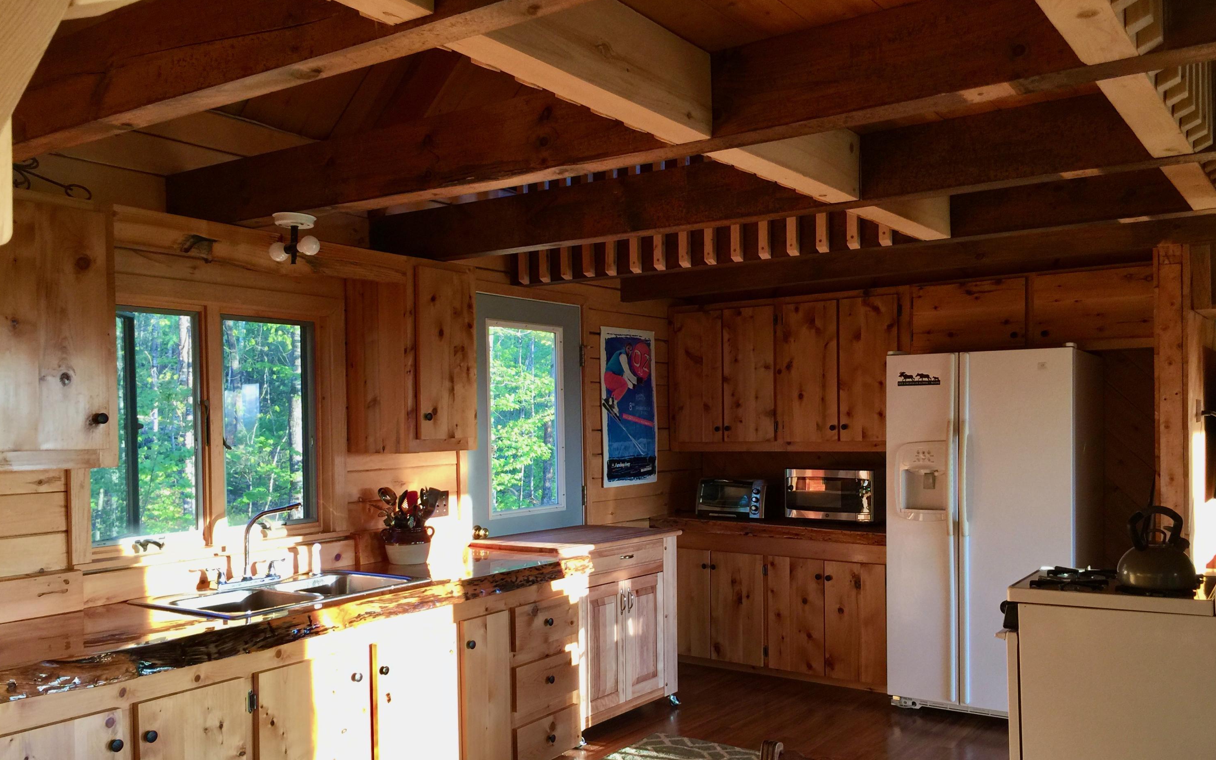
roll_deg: +0.6
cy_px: 449
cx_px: 611
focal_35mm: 31
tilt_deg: -0.3
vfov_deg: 40.4
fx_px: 1027
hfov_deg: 61.2
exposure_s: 1/30
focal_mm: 4.15
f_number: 2.2
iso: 32
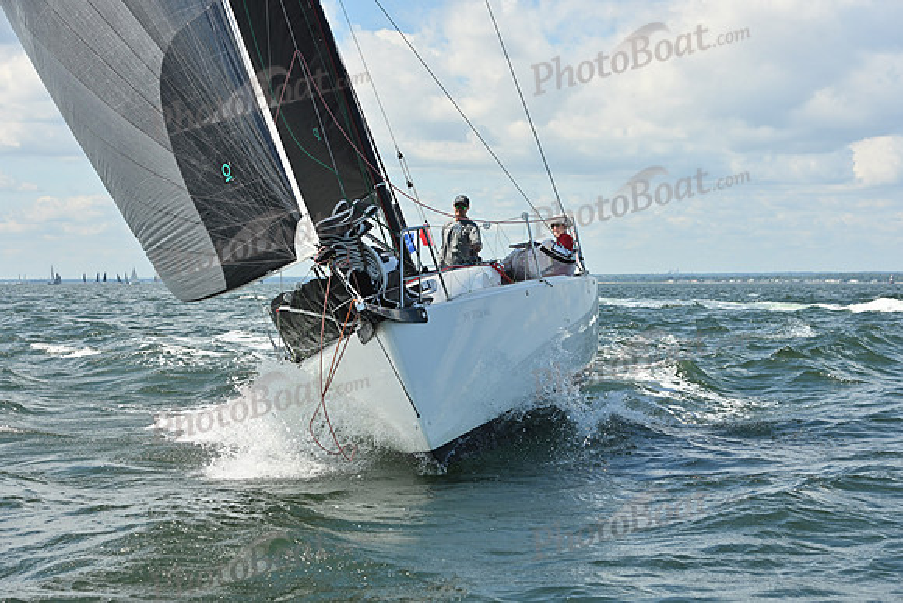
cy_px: 302
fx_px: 1756
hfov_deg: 28.8
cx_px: 452
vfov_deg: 19.5
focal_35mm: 70
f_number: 7.1
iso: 250
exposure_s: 1/1250
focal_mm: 70
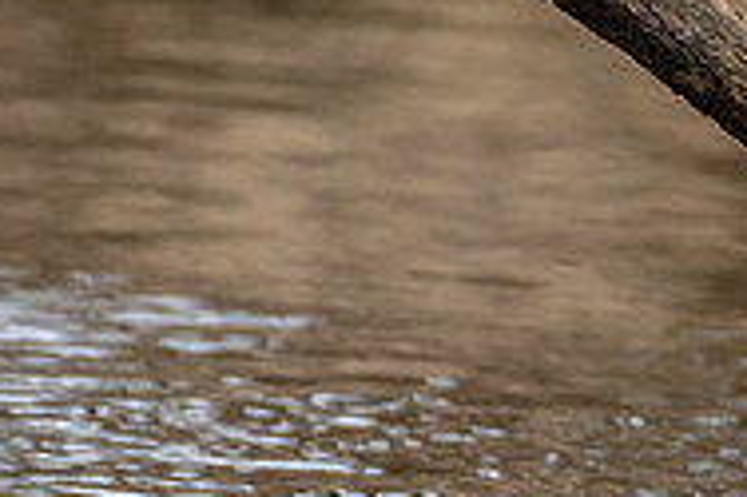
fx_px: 66154
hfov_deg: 0.6
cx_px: 868
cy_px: -89
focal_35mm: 3191
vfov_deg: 0.4
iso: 900
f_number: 5.6
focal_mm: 500
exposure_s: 1/640
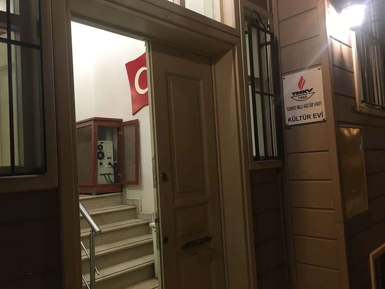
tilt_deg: +1.5
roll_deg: +2.6
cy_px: 144
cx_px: 192
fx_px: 323
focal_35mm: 29
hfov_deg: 61.7
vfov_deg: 48.2
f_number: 2.2
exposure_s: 1/17
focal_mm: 4.15
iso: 200
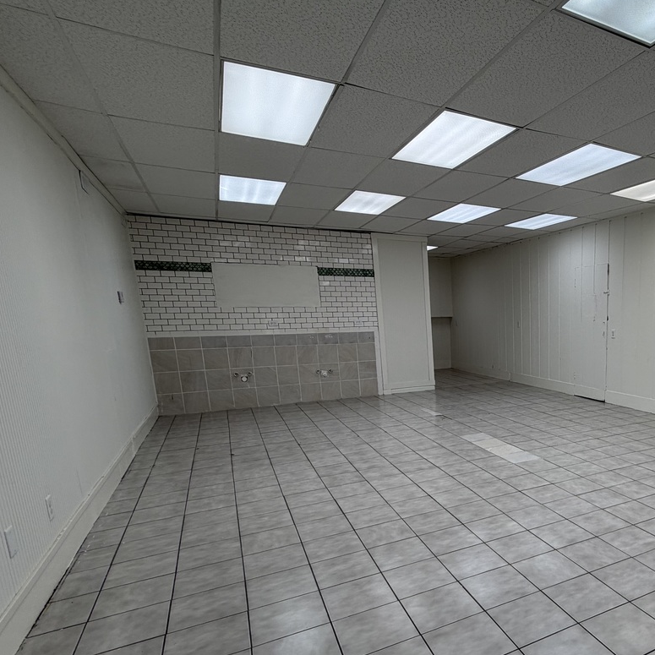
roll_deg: +1.0
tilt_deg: -11.1
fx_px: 492
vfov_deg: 66.2
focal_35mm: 23
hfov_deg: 60.8
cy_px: 411
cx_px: 540
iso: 50
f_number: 2.2
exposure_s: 1/120
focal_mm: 2.22
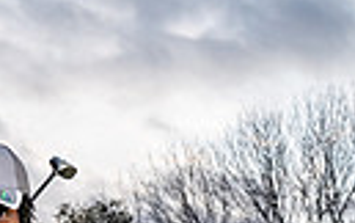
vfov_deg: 8.6
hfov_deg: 15.3
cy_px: 584
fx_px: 1308
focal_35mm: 135
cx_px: 55
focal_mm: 38
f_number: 5.6
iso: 800
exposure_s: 1/250
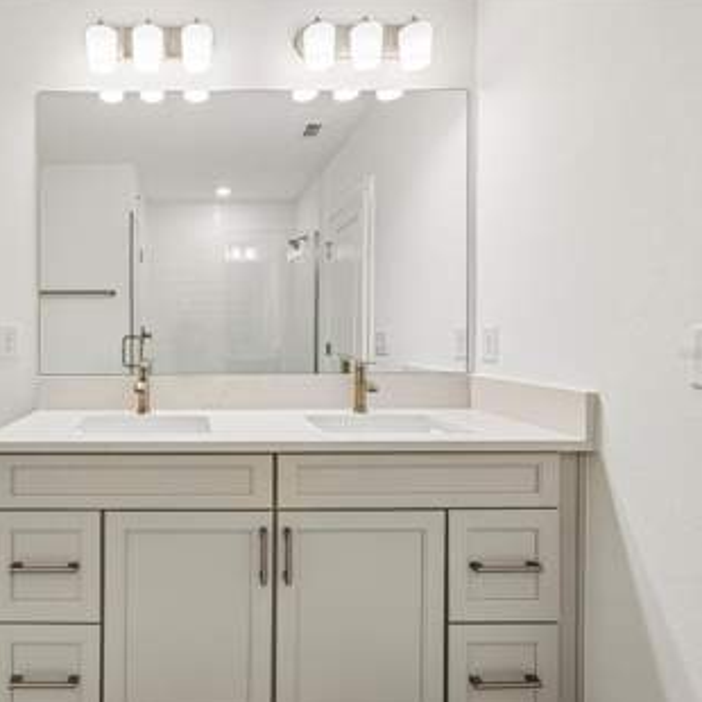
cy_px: 352
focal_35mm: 21
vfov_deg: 72.1
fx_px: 482
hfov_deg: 68.5
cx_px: 195
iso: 400
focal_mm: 16
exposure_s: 1/40
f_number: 8
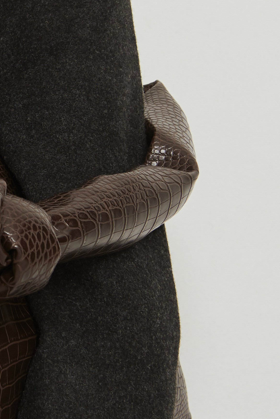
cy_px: 96
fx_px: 1890
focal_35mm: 162
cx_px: -129
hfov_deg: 8.3
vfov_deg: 12.6
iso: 200
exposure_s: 1/160
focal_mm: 48
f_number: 8
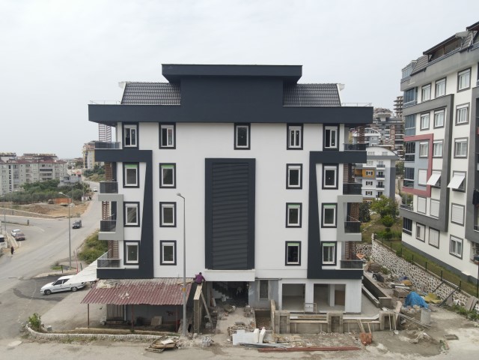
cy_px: 180
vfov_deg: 56.8
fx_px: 332
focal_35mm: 24
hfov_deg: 71.6
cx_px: 240
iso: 100
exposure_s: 1/640
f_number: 2.8
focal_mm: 4.5
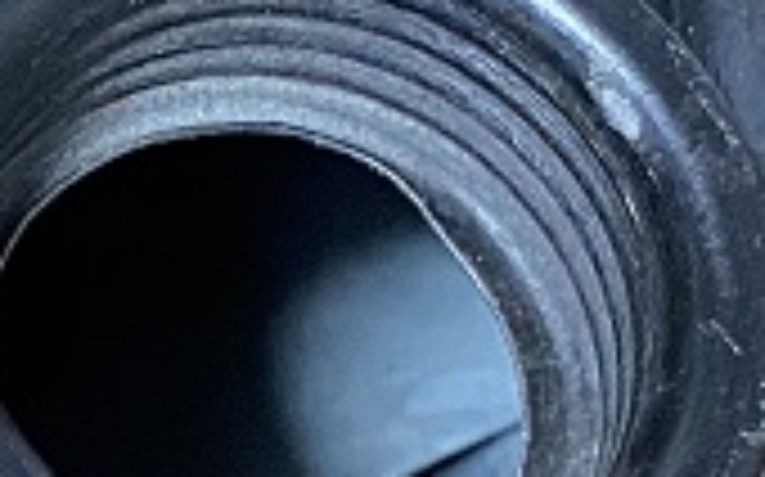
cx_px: 0
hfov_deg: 10.6
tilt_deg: -64.8
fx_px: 4084
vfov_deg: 6.7
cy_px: 423
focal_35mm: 196
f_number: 1.8
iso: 400
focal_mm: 4.25
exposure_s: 1/60
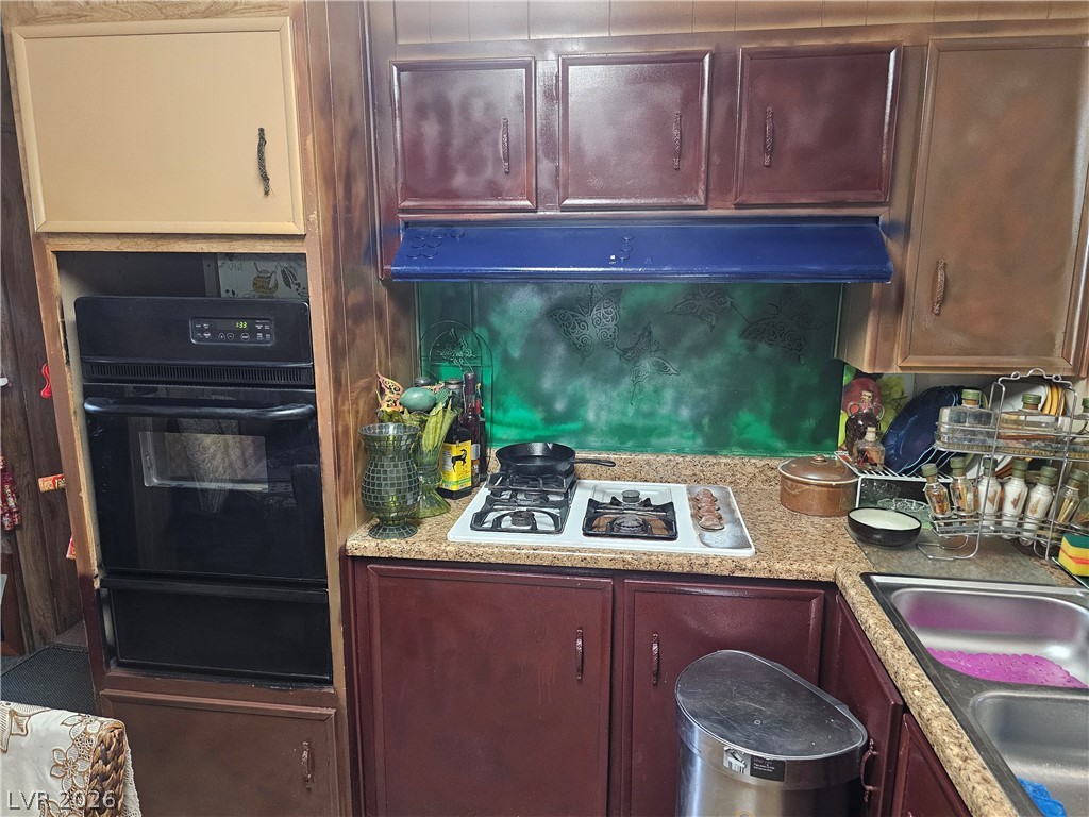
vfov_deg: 58.9
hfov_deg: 73.9
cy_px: 408
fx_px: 724
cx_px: 544
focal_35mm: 23
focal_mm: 6.3
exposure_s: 1/30
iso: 640
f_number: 1.7
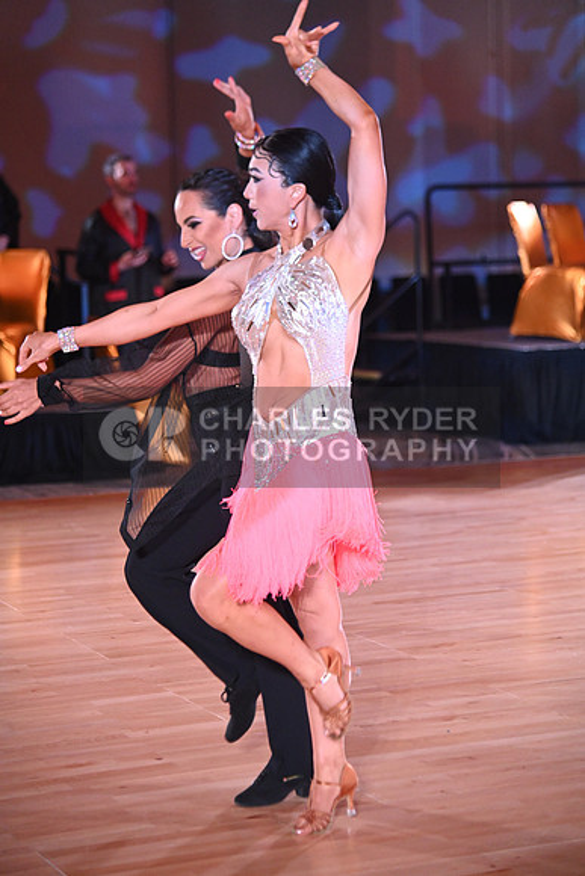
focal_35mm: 86
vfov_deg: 23.6
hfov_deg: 15.9
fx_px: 2095
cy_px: 438
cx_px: 292
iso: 4000
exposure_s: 1/400
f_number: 5
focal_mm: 86
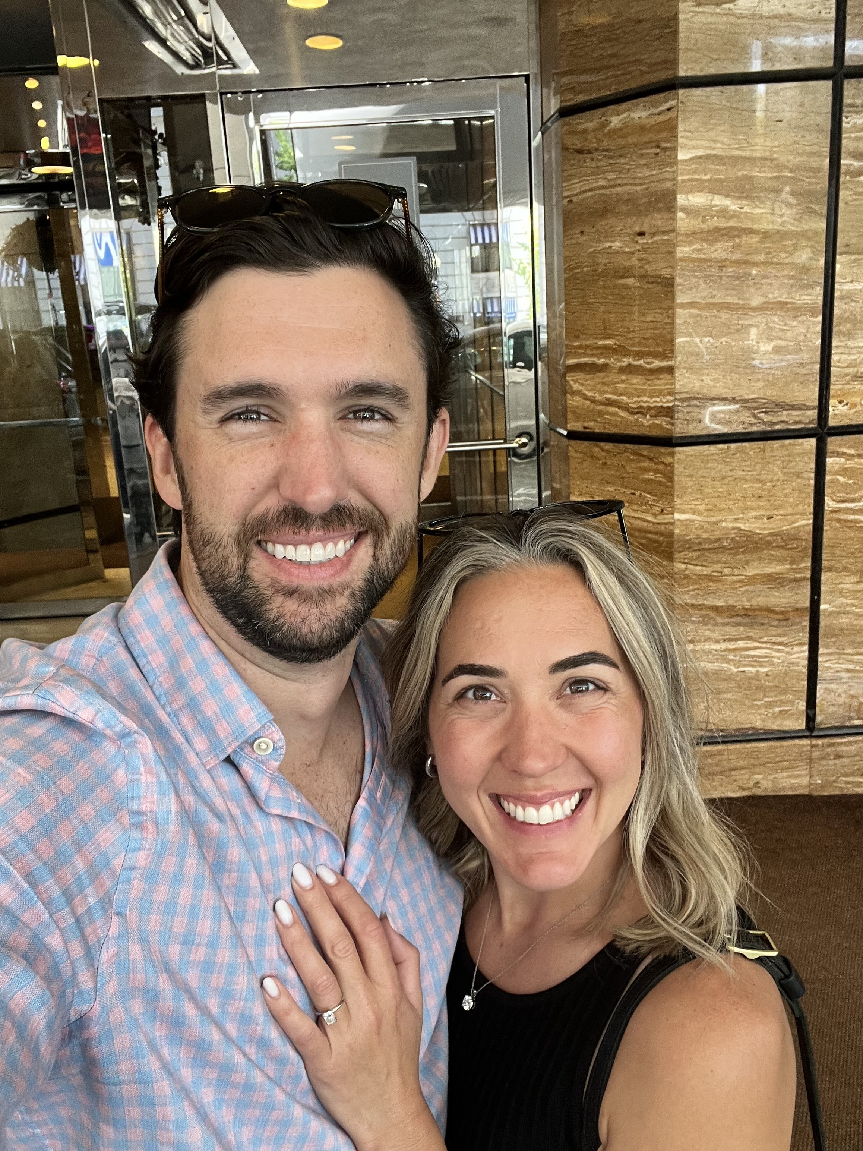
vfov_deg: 60.0
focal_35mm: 30
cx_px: 432
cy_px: 576
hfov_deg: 46.8
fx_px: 997
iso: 125
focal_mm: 2.71
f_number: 2.2
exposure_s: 1/60
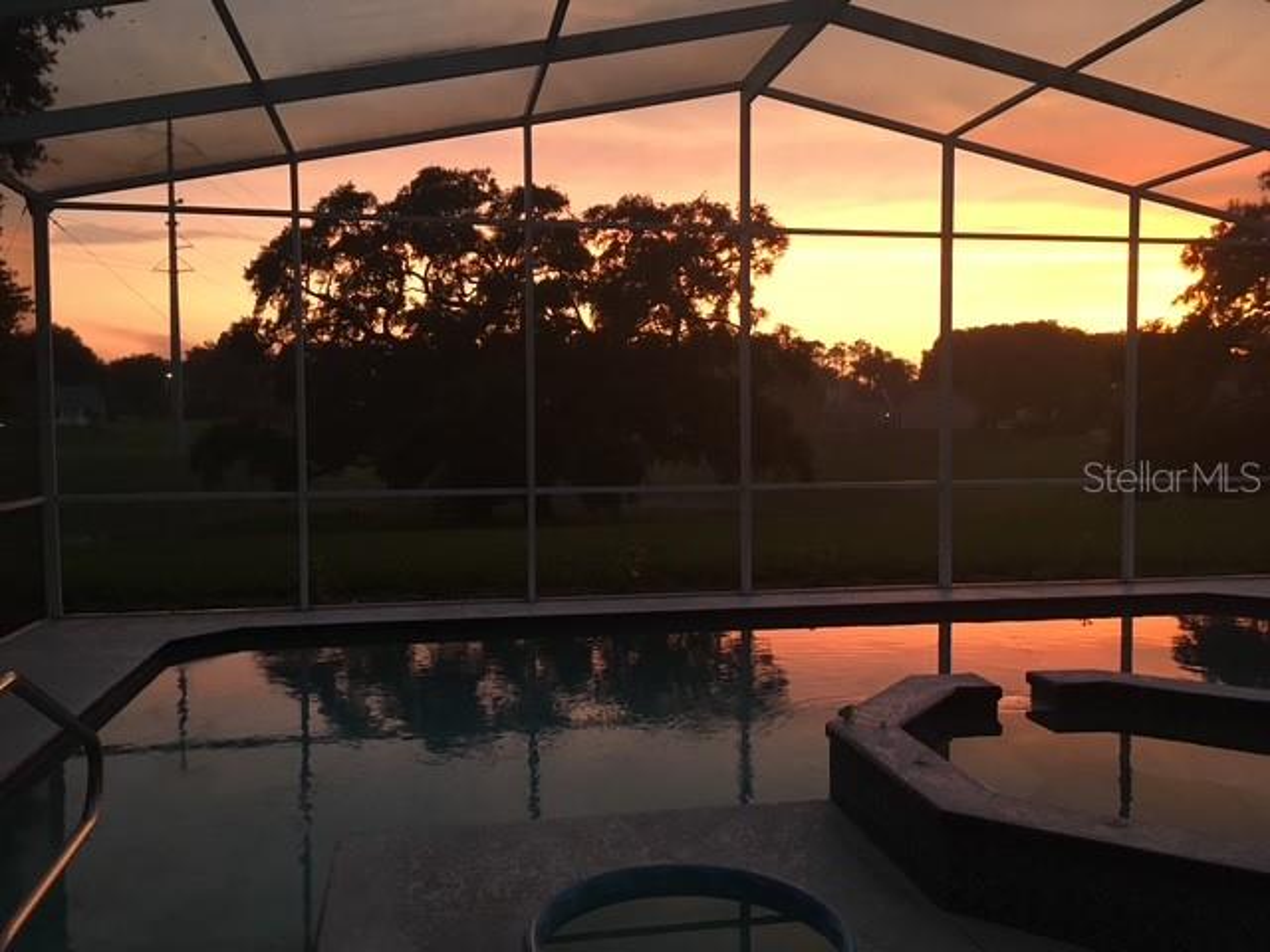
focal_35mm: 29
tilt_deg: -1.5
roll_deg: +0.1
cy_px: 476
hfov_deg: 61.7
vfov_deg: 48.2
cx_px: 635
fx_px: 1064
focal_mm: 4.15
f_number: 2.2
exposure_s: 1/20
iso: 200
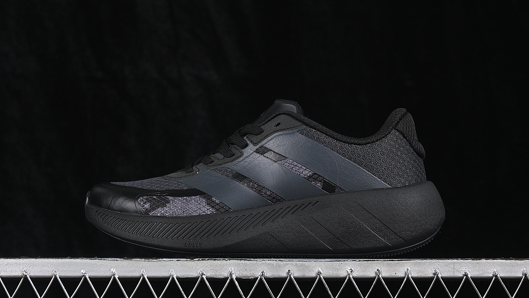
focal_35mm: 79
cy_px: 149
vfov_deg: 15.3
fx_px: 1108
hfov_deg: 26.9
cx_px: 265
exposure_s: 1/60
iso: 160
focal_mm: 50
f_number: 6.3
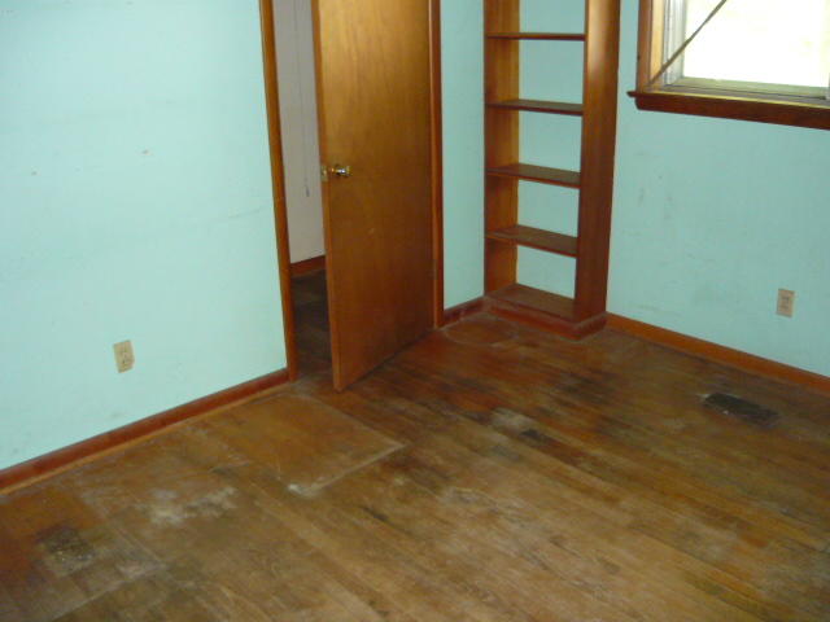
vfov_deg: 42.9
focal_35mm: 33
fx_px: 791
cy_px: 311
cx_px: 415
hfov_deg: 55.4
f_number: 2.8
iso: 400
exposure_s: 1/30
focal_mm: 5.5
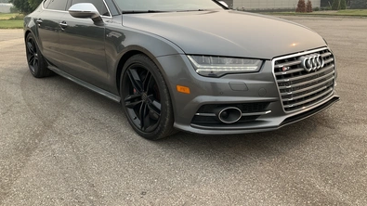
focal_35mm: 32
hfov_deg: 61.0
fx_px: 311
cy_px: 71
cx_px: 184
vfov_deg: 36.3
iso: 25
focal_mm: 3
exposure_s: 1/781
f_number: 1.8
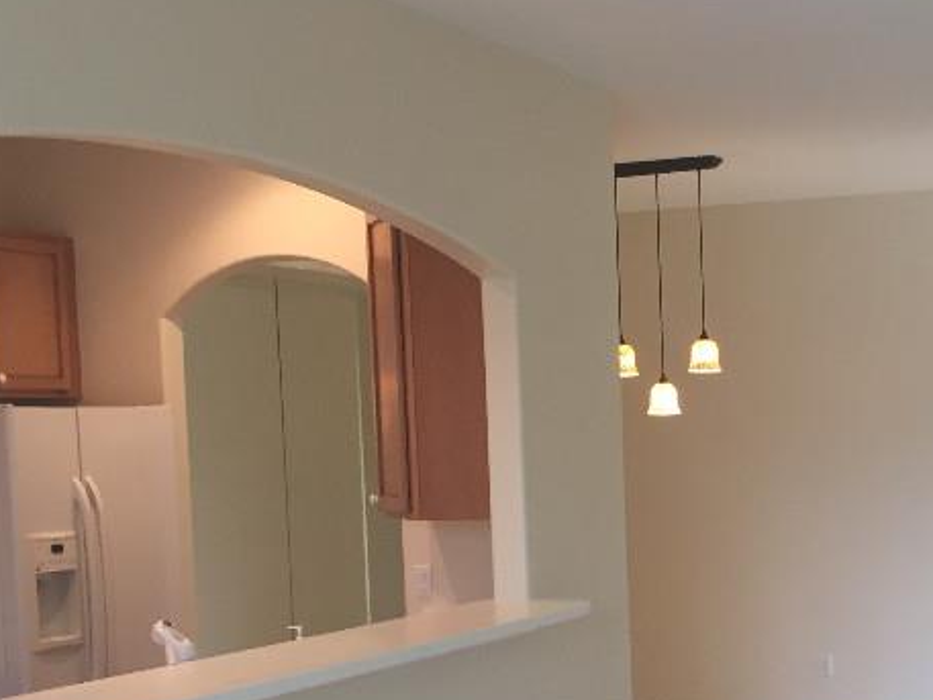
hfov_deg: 29.2
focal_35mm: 65
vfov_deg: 22.4
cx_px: 737
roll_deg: +1.0
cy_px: 531
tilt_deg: -2.4
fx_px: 1752
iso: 64
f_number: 2.2
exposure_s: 1/30
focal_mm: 4.15
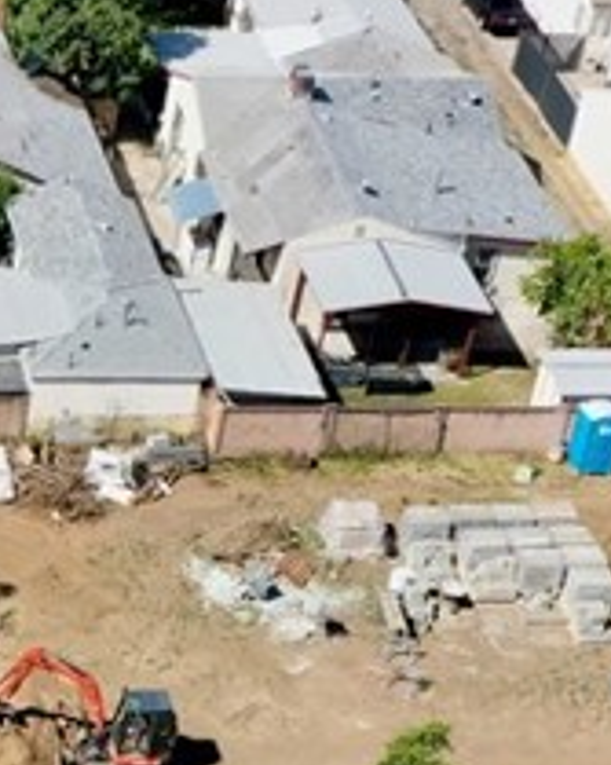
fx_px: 2918
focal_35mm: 129
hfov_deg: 10.9
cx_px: -604
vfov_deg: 14.5
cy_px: 871
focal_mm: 10.26
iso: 100
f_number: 6.3
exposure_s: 1/500
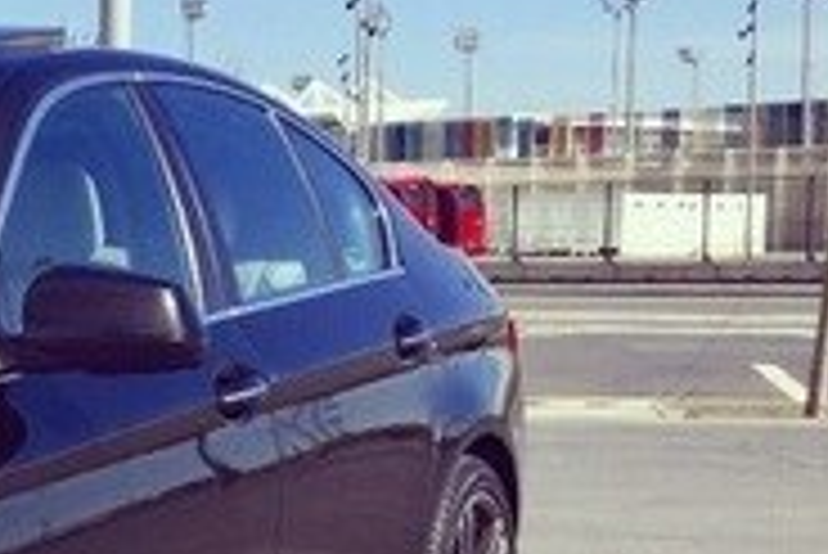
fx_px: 2486
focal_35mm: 108
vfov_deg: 12.6
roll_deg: +0.8
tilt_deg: -5.7
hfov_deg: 16.2
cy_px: 480
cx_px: -630
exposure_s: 1/1799
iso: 32
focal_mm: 4.15
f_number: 2.2
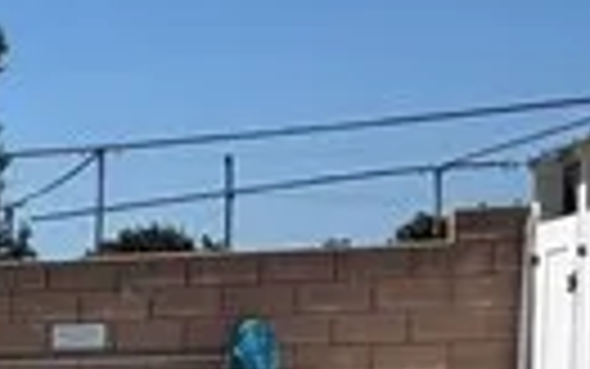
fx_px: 1866
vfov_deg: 10.9
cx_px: -878
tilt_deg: -4.7
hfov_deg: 13.0
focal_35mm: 116
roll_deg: +1.7
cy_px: 522
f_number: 2.2
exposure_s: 1/1399
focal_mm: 2.22
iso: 25
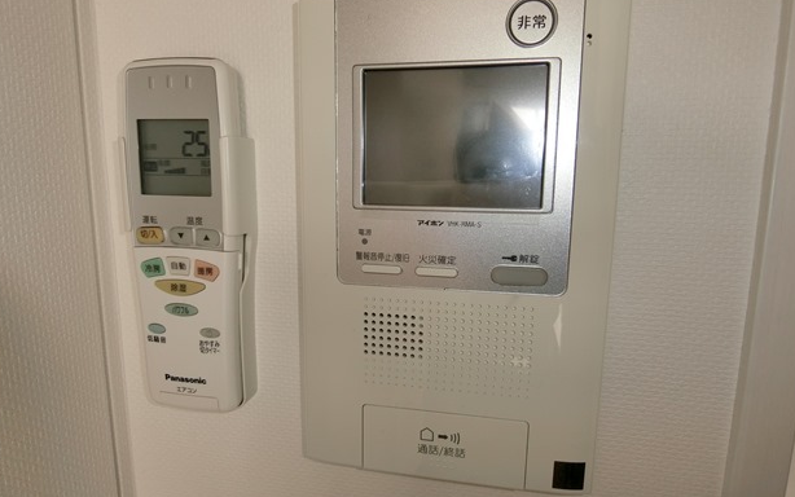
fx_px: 455
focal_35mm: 21
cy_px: 252
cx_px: 395
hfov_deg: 82.3
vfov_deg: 57.3
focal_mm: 4.06
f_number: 2.7
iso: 80
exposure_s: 1/60
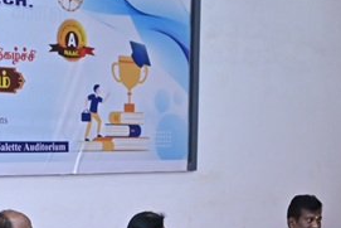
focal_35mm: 102
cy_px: 340
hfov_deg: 19.8
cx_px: 48
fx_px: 963
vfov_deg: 12.8
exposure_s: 1/160
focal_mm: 30.5
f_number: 8
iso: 1250
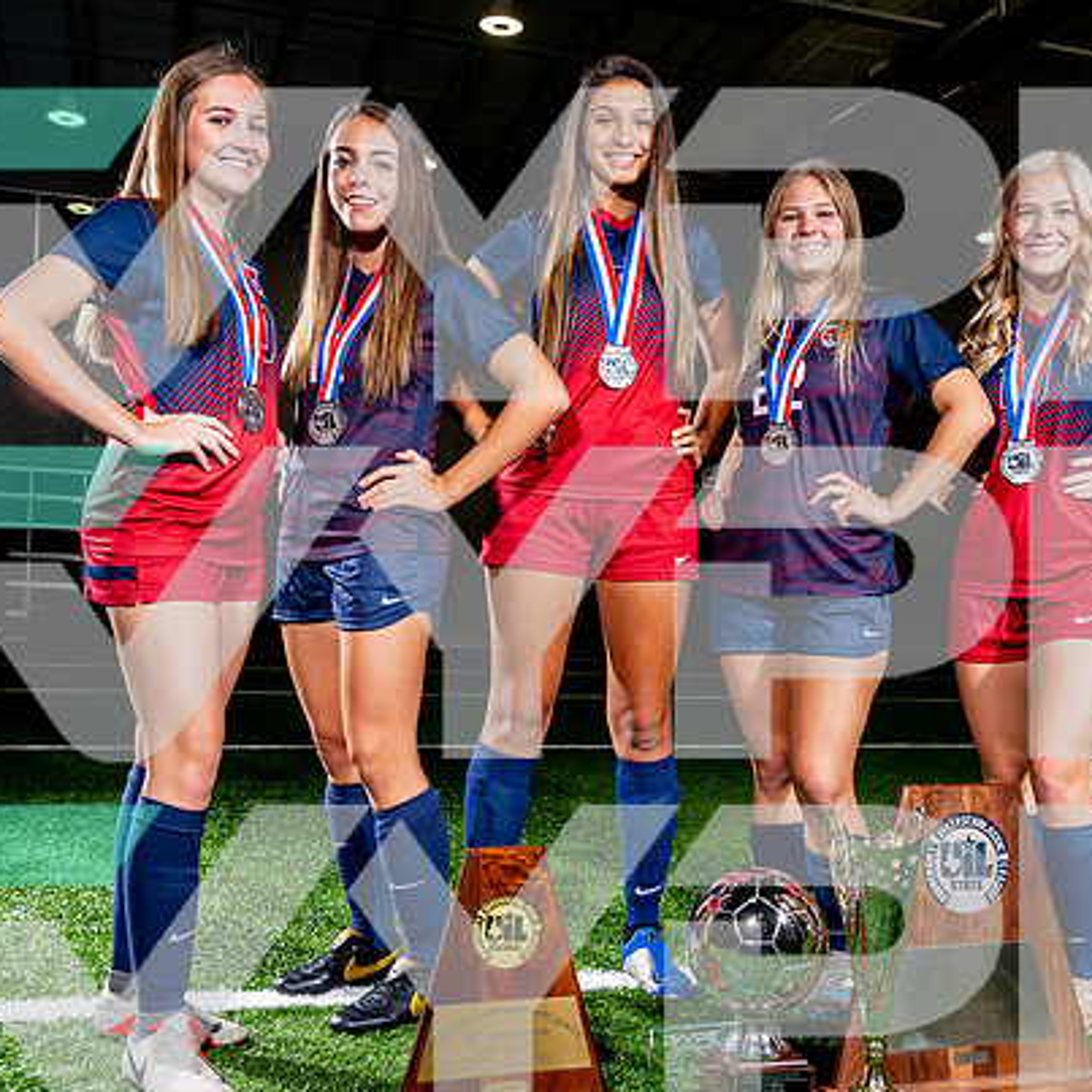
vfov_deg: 42.8
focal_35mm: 39
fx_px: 1392
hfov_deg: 42.8
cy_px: 610
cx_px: 606
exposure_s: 1/125
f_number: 5.6
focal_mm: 26
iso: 100
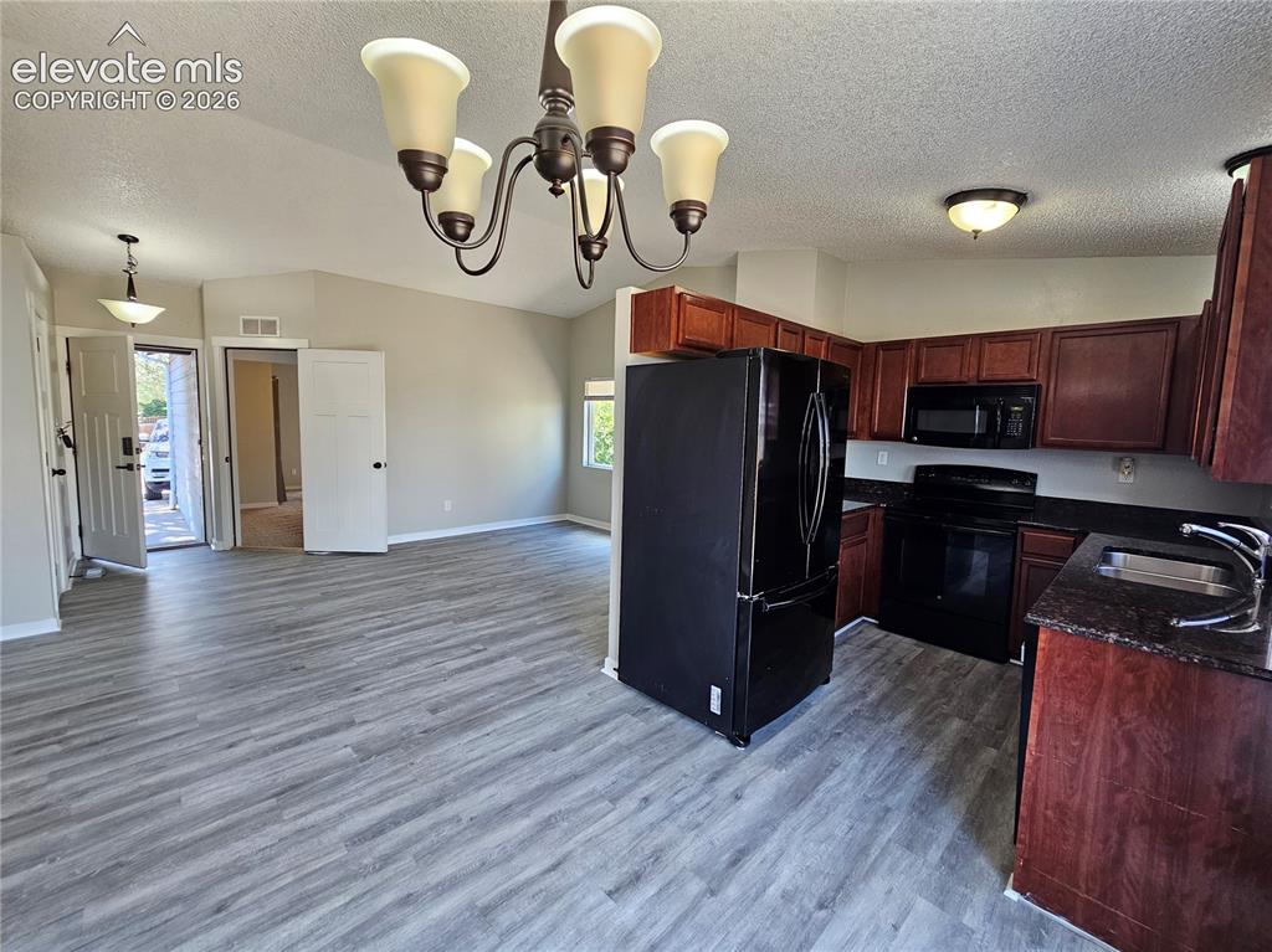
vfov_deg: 89.9
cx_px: 636
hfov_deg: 106.2
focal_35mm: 13
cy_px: 476
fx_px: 477
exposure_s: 1/60
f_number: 2.2
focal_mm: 2.2
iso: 100
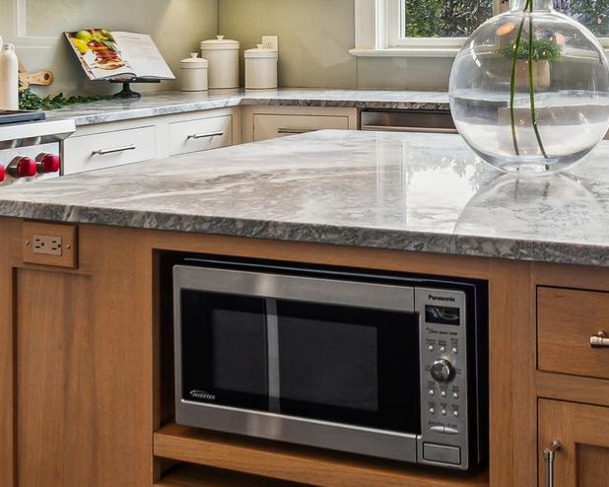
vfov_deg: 26.2
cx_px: 520
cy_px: 50
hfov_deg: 32.3
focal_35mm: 56
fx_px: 1009
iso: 200
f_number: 10
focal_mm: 12
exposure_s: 1/10
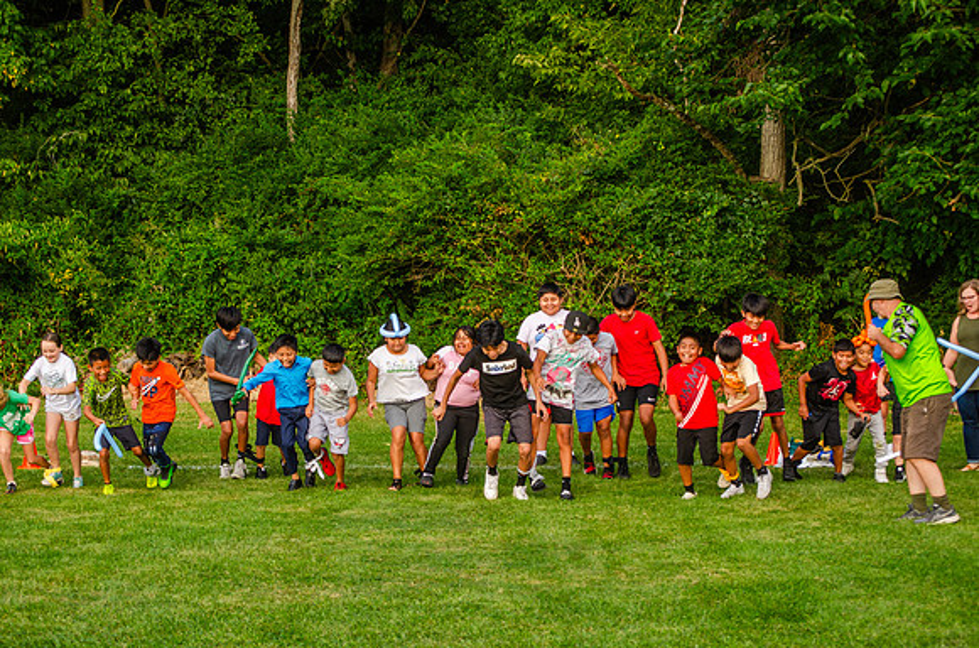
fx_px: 2239
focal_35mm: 82
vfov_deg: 16.5
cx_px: 490
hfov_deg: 24.7
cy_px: 324
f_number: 7.1
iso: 200
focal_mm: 55
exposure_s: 1/200
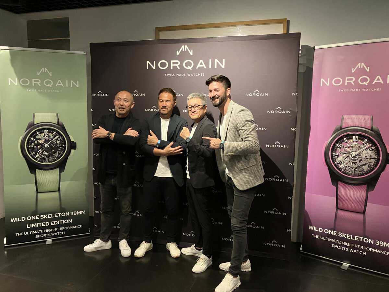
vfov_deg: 49.7
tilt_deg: -6.6
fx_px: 315
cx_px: 194
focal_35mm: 28
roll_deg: -1.2
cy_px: 146
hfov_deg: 63.4
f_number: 1.8
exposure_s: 1/40
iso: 400
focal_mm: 3.99
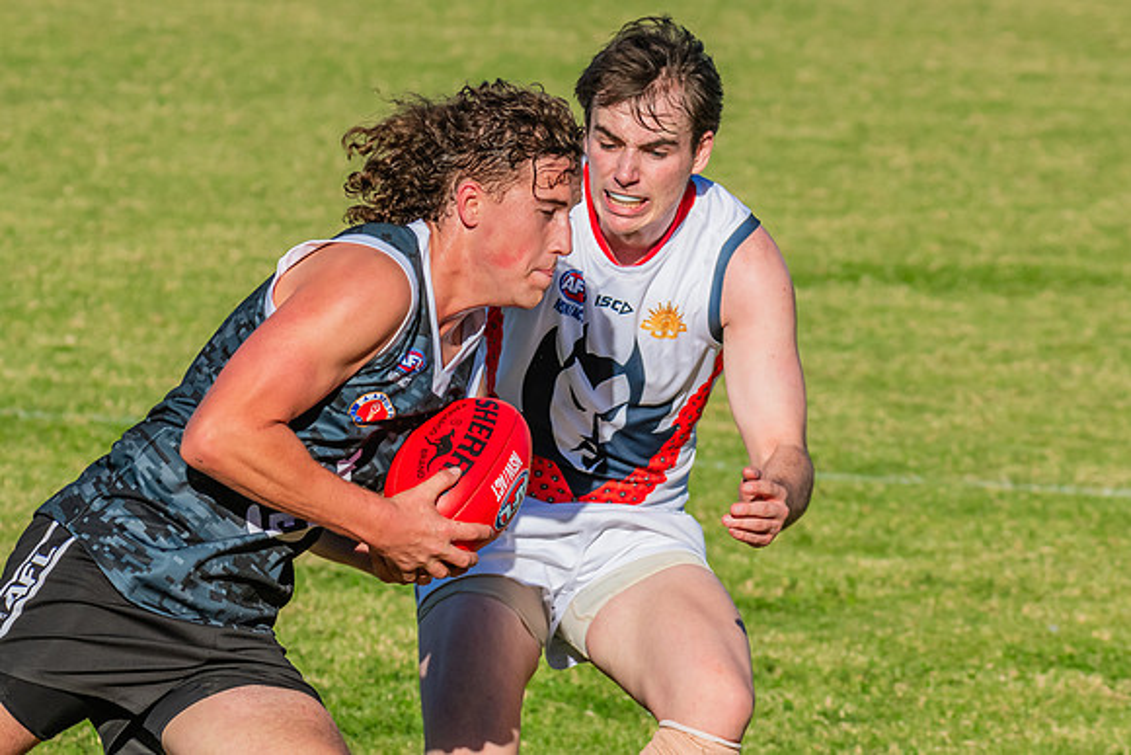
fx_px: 11067
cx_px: 380
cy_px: 278
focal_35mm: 352
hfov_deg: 5.8
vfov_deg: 3.9
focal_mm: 240
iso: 800
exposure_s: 1/1600
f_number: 11
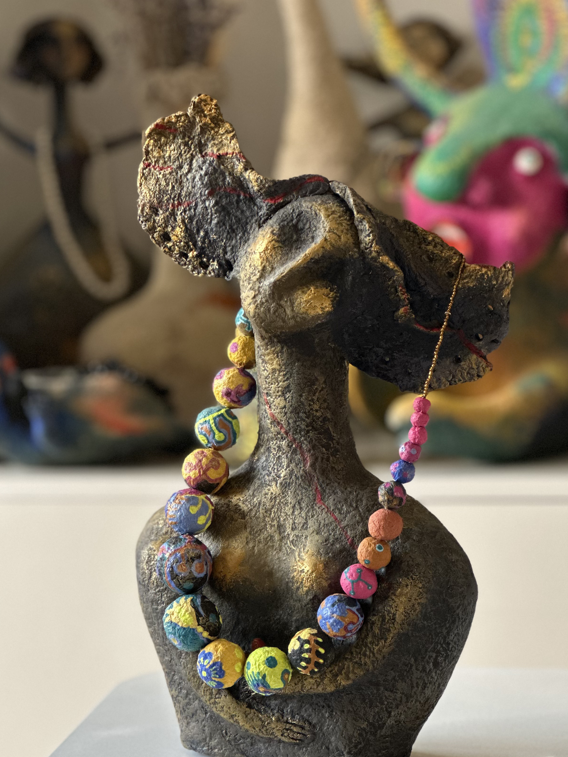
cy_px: 475
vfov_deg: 20.2
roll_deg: +0.2
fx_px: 2123
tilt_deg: -5.3
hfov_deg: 15.2
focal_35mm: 97
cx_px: 280
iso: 250
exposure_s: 1/71
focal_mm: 9
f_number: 2.8
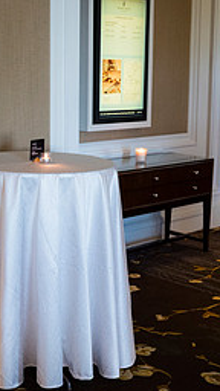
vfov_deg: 35.4
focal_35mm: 59
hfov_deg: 20.3
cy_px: 194
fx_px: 612
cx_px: 60
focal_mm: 32
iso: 1600
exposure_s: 1/60
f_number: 4.5
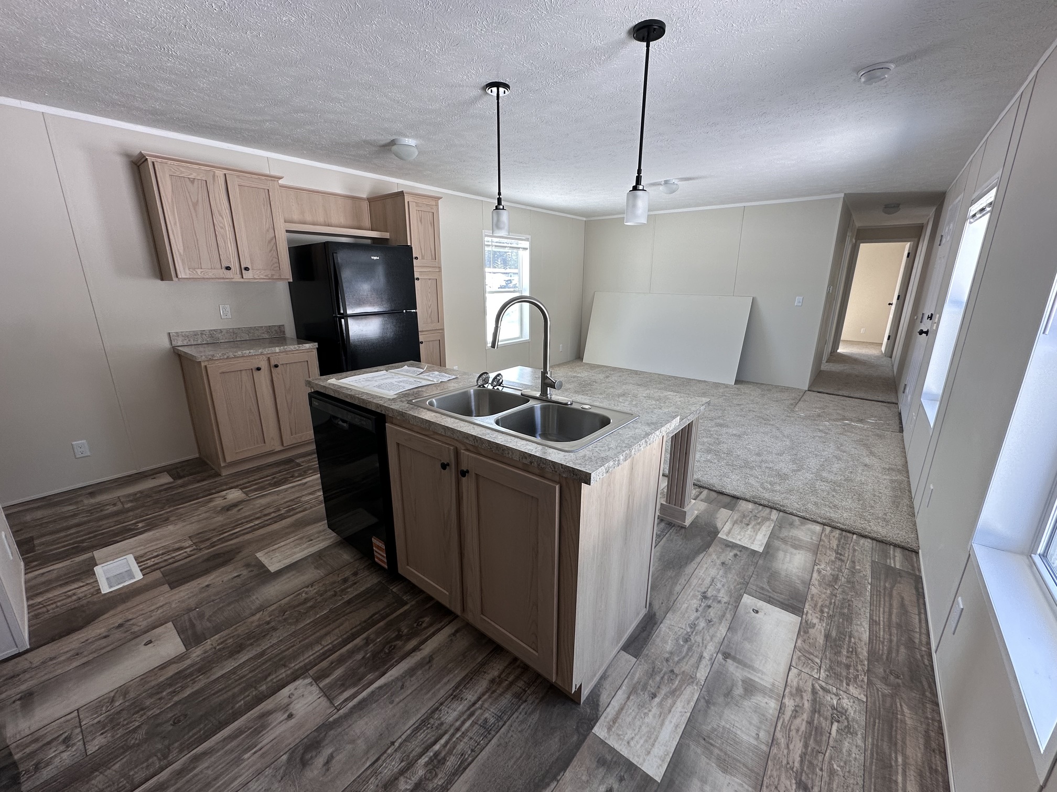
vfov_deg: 85.7
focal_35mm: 14
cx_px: 528
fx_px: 427
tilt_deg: -15.7
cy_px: 396
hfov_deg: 102.1
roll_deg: -0.6
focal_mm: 2.22
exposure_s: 1/99
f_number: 2.2
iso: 50
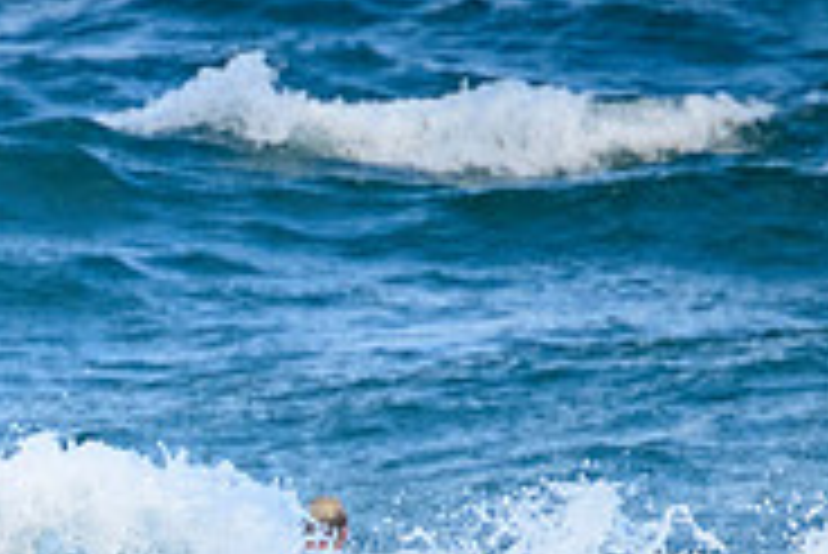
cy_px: 750
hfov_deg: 0.8
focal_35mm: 2516
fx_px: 57912
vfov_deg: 0.5
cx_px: -396
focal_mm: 800
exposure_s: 1/1600
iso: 2500
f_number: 11
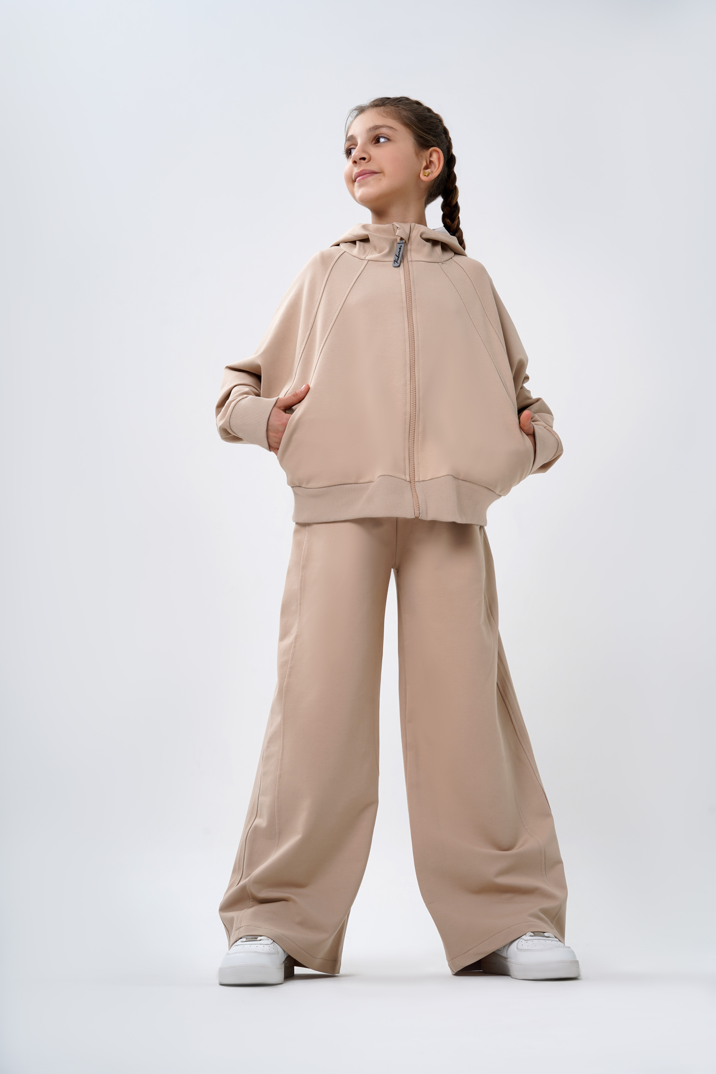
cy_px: 537
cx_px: 358
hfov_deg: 27.0
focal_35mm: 50
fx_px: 1492
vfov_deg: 39.6
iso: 100
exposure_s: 1/160
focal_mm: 50
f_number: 10
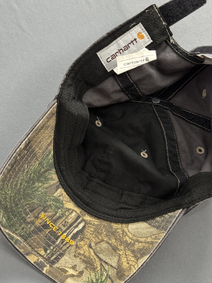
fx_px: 392
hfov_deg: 30.3
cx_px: 106
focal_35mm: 48
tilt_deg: -68.7
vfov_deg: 39.7
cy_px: 142
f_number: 1.78
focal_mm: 6.76
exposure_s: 1/60
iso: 250
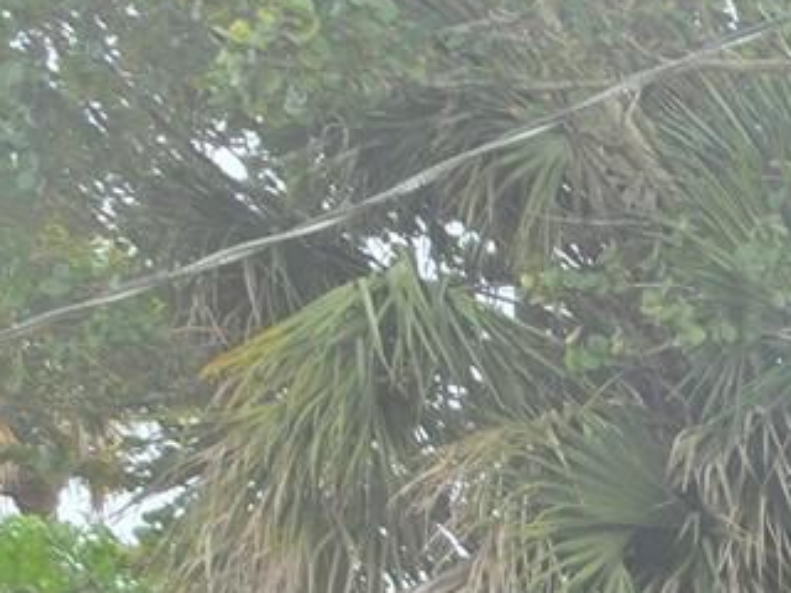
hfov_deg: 14.2
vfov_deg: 11.1
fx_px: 2628
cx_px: 1612
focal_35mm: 115
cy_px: 1374
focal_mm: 6.5
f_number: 1.4
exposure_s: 1/180
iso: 40
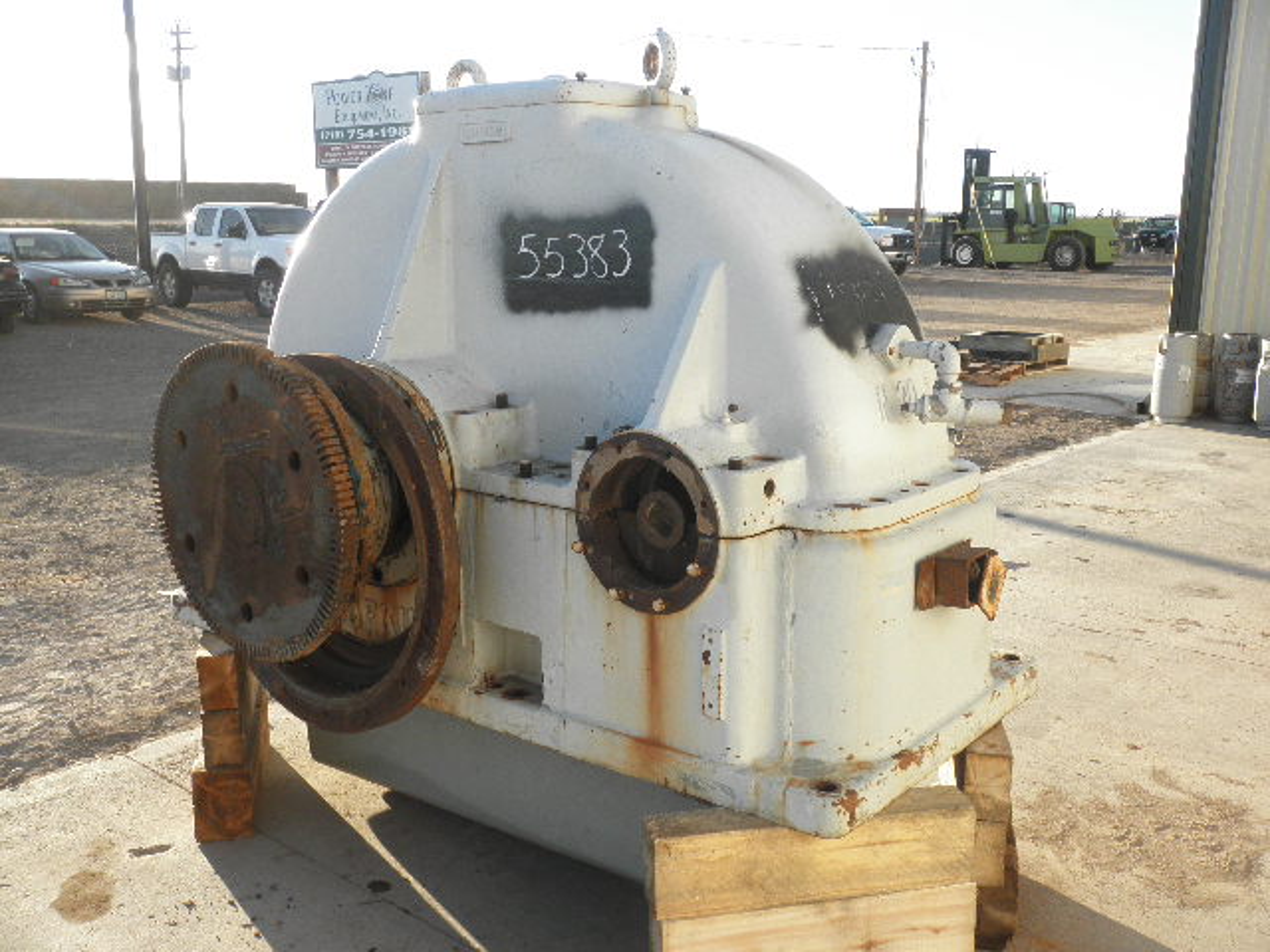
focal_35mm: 35
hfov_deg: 52.6
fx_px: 1284
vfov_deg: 40.7
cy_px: 476
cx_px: 635
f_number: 3.2
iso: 64
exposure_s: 1/200
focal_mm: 6.1
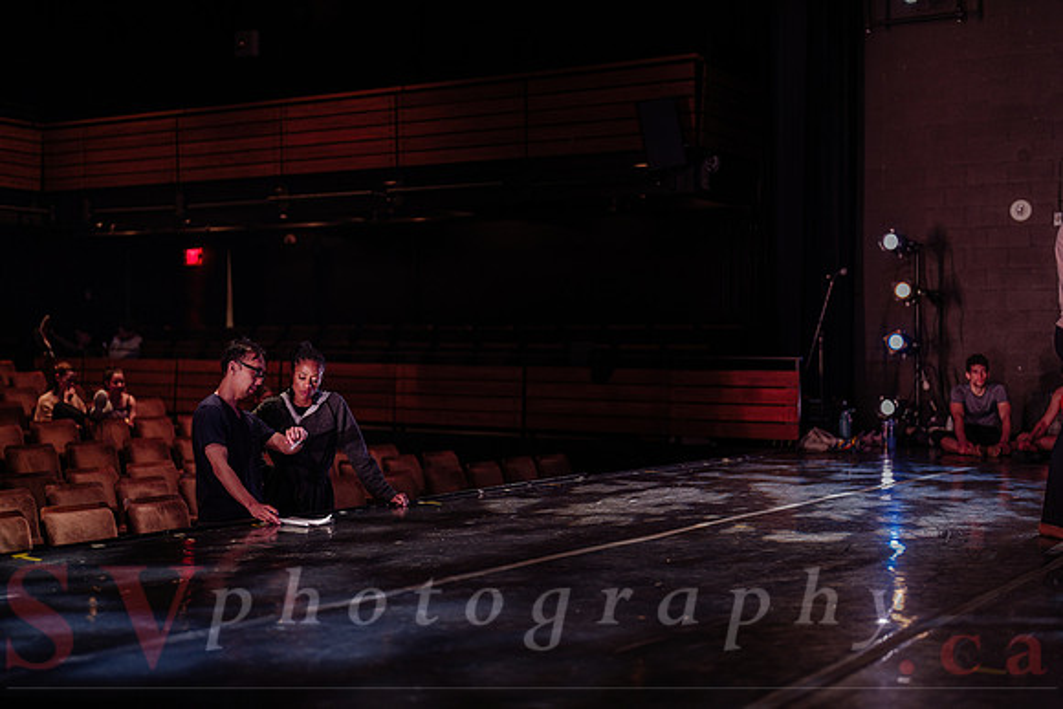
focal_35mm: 50
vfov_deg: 27.0
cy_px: 354
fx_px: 1477
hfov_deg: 39.6
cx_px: 532
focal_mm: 50
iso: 1000
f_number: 1.2
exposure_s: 1/125
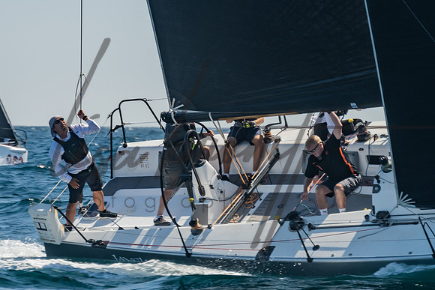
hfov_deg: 6.0
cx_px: 104
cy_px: 68
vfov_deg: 4.0
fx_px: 4159
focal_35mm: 344
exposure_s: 1/320
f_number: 6.3
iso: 160
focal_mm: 155
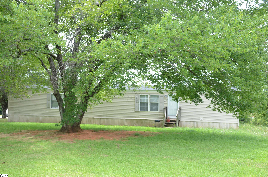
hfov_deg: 49.6
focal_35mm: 39
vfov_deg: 34.1
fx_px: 290
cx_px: 134
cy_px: 88
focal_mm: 26
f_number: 7.1
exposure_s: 1/200
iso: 200
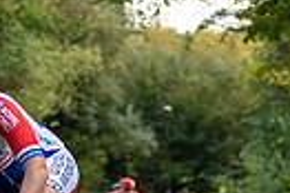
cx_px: -40
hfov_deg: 7.0
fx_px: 2357
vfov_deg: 4.7
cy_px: 196
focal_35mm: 293
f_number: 3.2
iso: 200
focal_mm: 66
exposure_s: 1/400
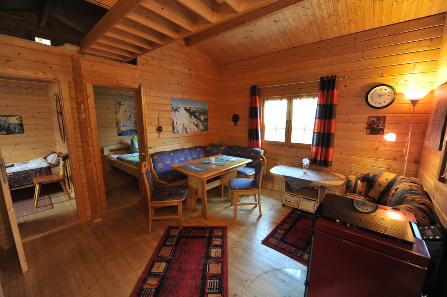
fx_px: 174
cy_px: 148
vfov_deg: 81.1
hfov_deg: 104.3
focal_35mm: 14
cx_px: 224
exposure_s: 1/80
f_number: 4.5
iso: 1250
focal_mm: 14
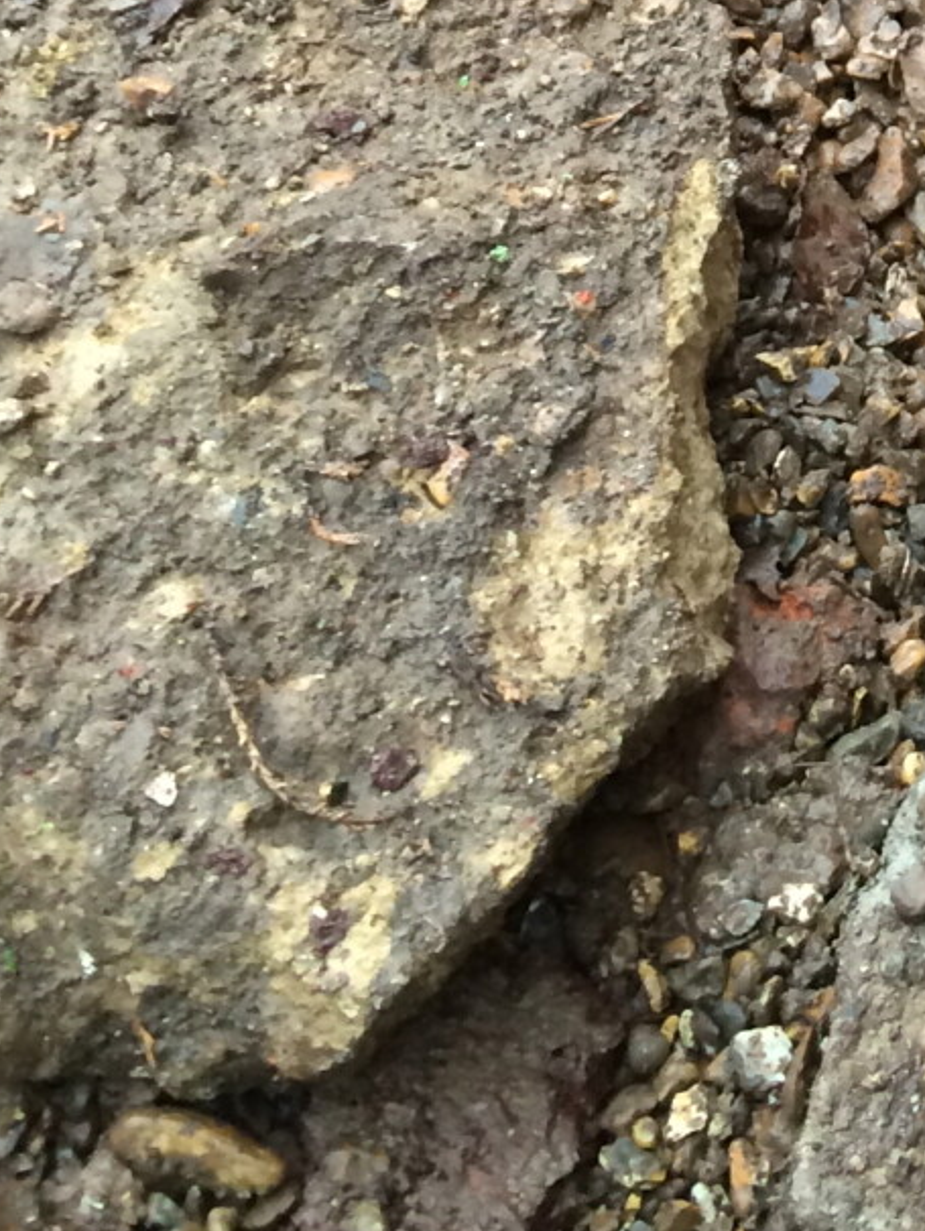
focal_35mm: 99
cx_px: 1427
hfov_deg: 13.9
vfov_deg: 17.4
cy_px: -743
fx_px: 3525
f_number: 2.2
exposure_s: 1/30
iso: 50
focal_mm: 4.12
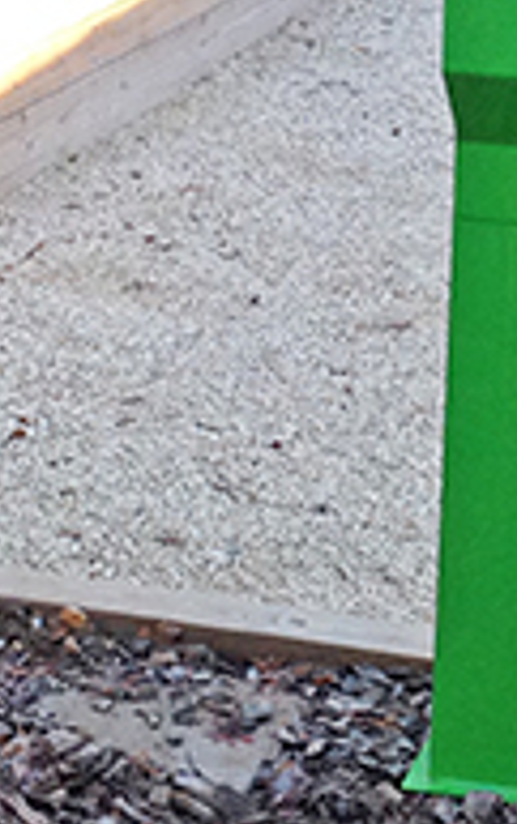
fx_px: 3262
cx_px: 402
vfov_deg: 14.1
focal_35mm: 145
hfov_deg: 9.0
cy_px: -115
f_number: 2.4
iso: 80
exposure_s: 1/120
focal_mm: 4.12
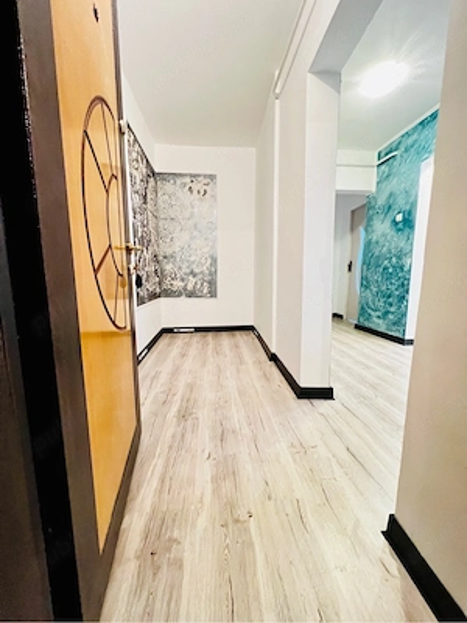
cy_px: 312
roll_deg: +0.2
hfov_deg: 89.9
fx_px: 234
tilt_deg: -7.6
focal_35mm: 13
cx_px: 234
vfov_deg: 106.2
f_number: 1.8
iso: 1000
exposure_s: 1/50
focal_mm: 1.57
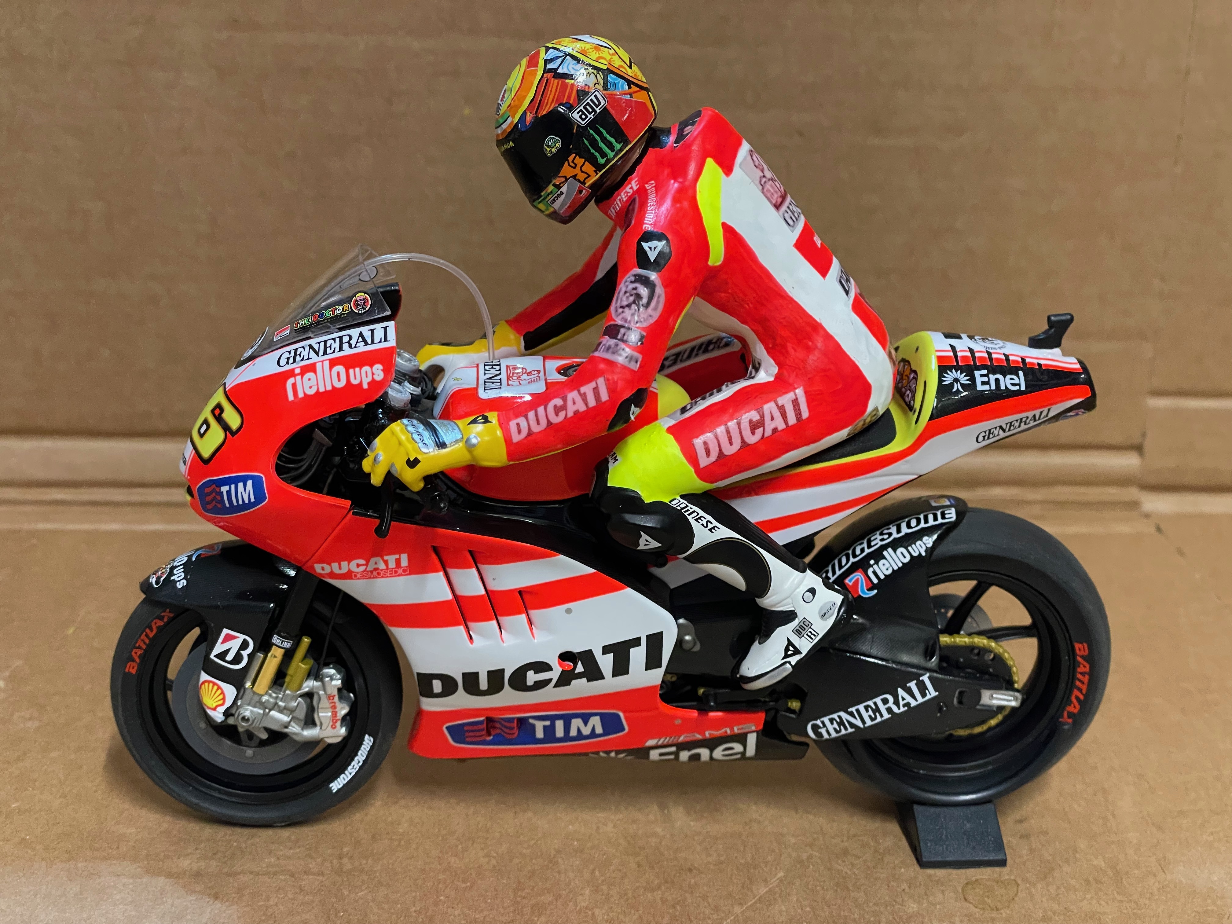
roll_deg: -1.4
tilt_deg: -23.3
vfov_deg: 28.0
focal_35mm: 52
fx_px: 1851
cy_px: 462
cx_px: 616
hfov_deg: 36.8
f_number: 2
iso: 400
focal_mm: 6
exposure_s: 1/50
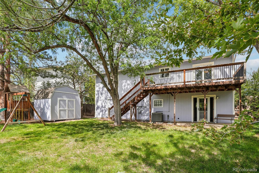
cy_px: 86
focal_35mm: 16
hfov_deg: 95.0
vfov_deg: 72.0
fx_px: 119
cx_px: 130
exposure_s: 1/250
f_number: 8
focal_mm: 11
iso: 100
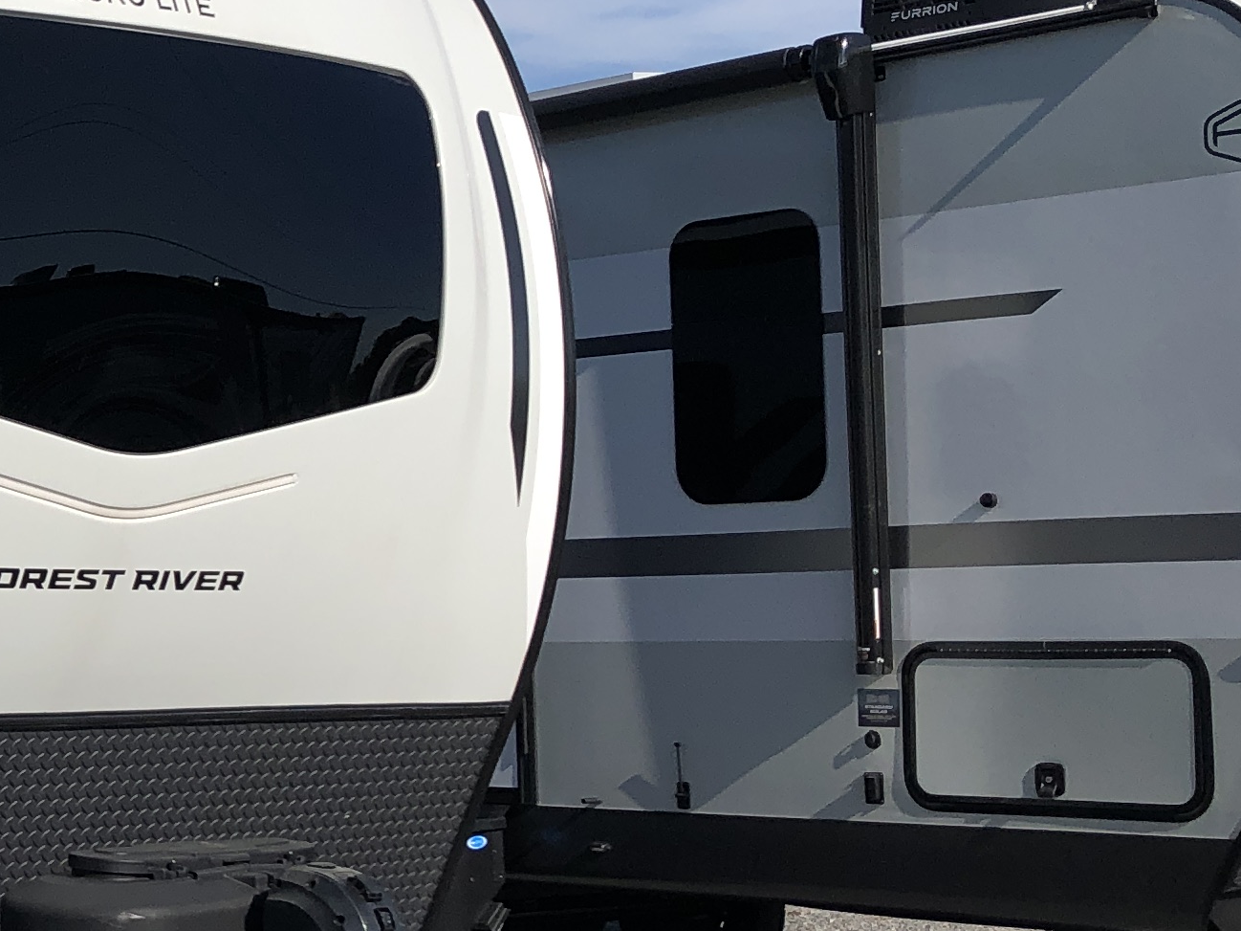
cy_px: 465
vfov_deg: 17.0
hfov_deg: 20.4
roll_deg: -0.7
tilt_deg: +0.5
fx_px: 3118
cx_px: -420
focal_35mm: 87
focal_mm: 3.99
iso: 20
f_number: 1.8
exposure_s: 1/2525
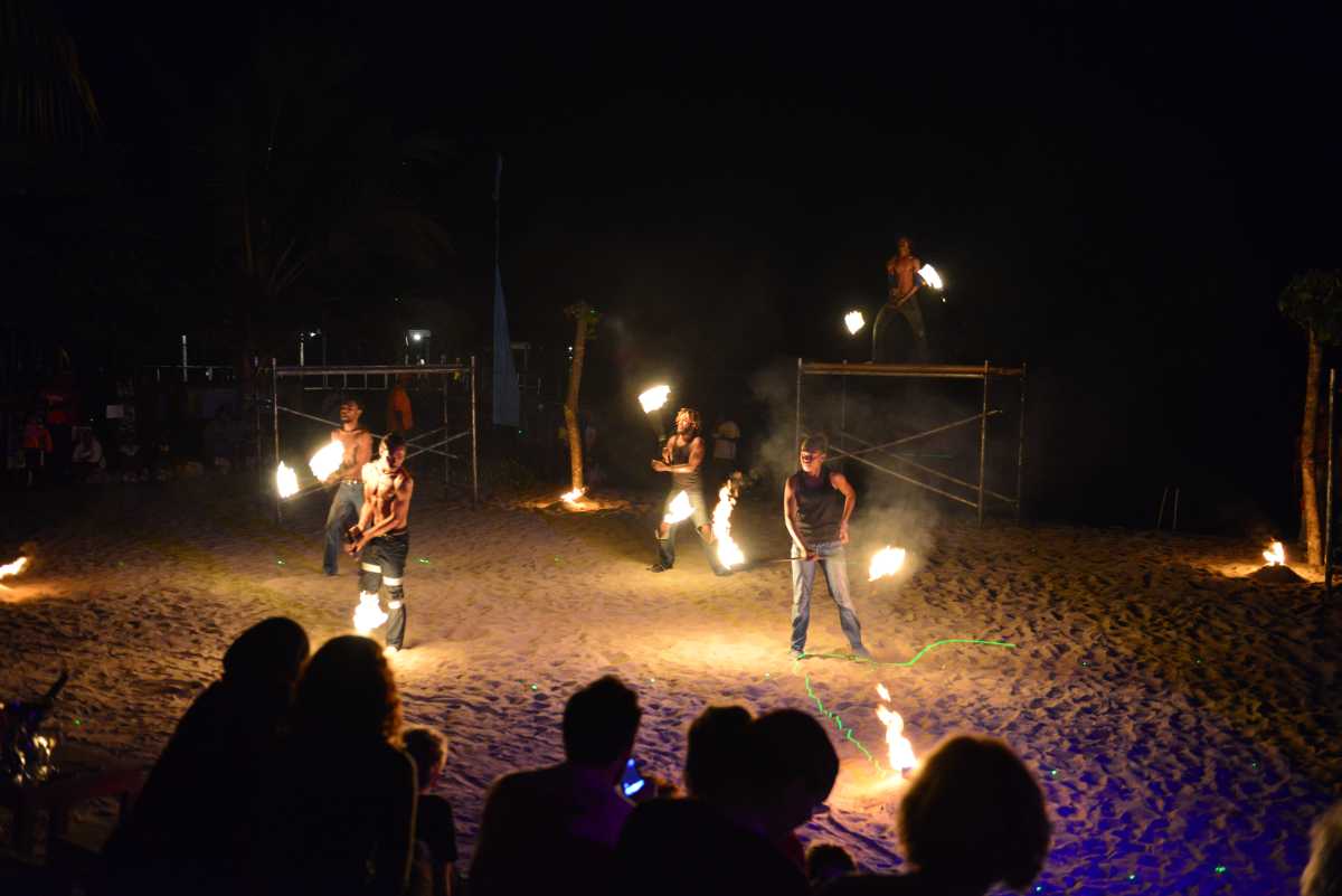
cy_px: 448
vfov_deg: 36.9
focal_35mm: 36
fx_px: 1342
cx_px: 671
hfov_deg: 53.1
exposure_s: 1/40
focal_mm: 36
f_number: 2.8
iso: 3200
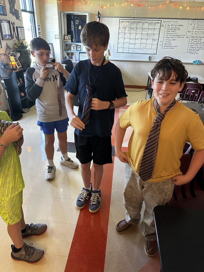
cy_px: 136
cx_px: 102
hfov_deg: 56.8
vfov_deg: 71.6
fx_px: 189
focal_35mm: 24
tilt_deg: -26.3
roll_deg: -1.5
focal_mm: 6.86
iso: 800
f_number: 1.78
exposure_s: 1/60
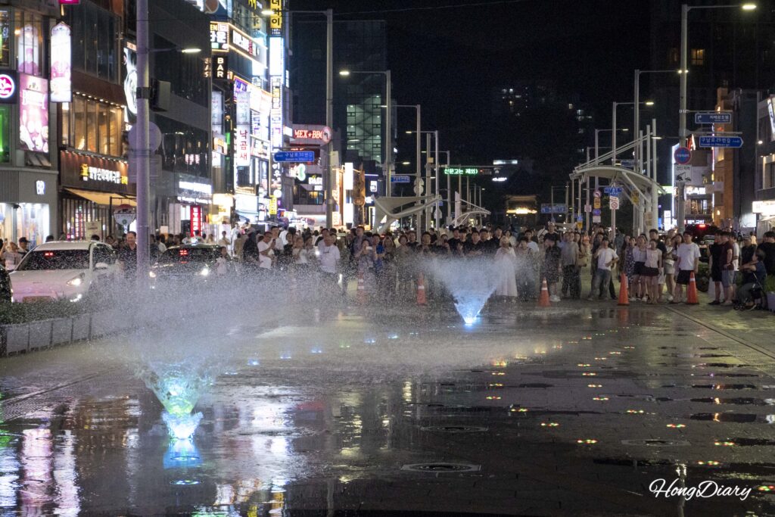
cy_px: 258
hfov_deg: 33.4
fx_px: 1292
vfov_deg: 22.6
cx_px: 388
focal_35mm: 60
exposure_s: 1/400
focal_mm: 60
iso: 12800
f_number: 5.6
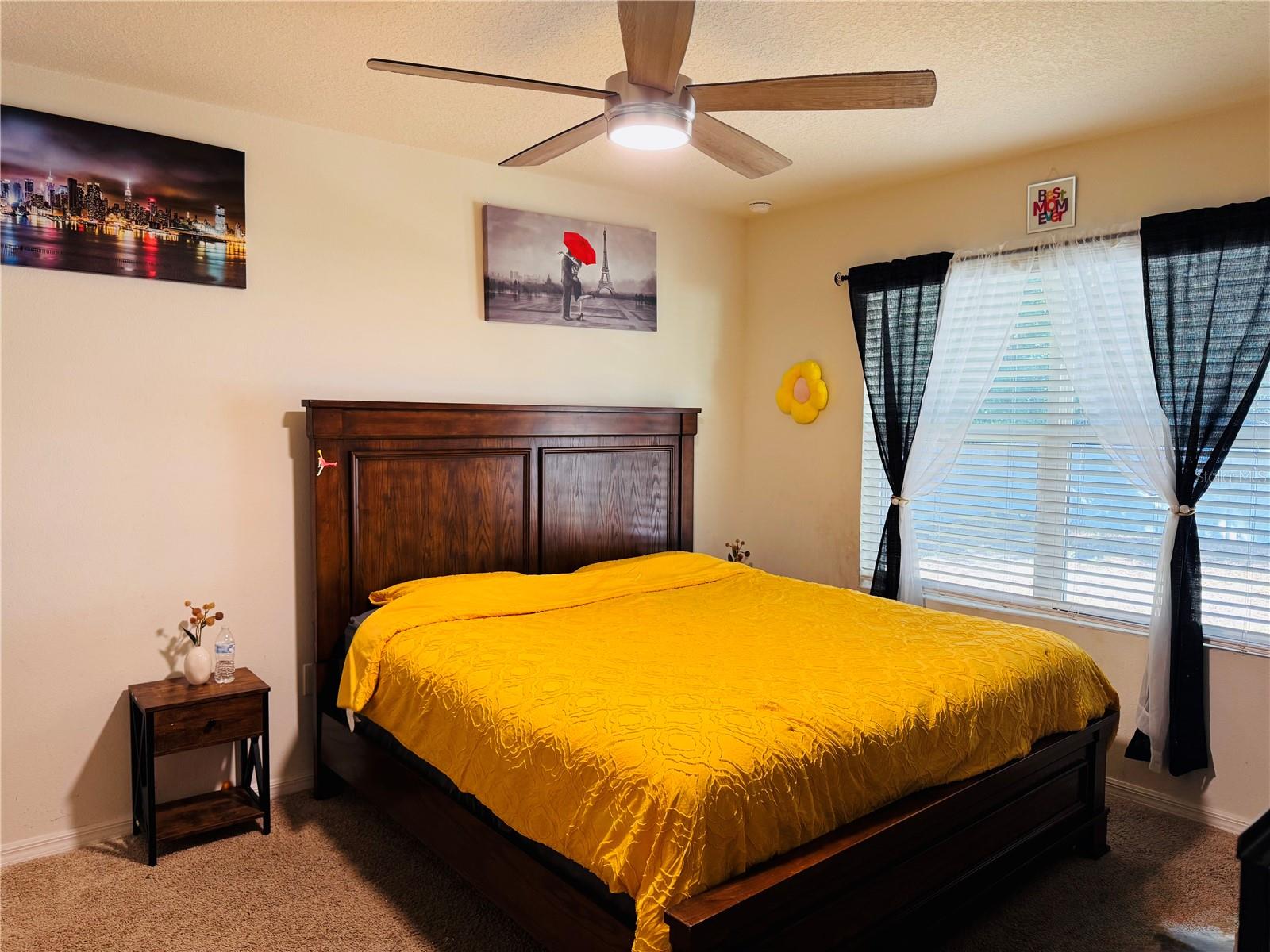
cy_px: 476
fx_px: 881
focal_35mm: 24
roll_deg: -0.1
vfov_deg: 56.8
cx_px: 635
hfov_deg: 71.6
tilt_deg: -4.6
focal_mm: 6.76
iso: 125
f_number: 1.78
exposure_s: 1/60
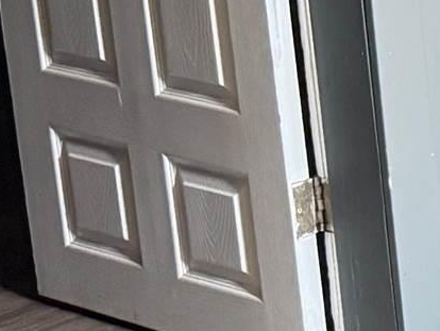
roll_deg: +1.3
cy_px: -196
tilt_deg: -9.9
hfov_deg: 8.4
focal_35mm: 178
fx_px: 2264
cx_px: 1517
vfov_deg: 8.1
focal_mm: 6.76
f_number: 1.78
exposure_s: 1/60
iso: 640
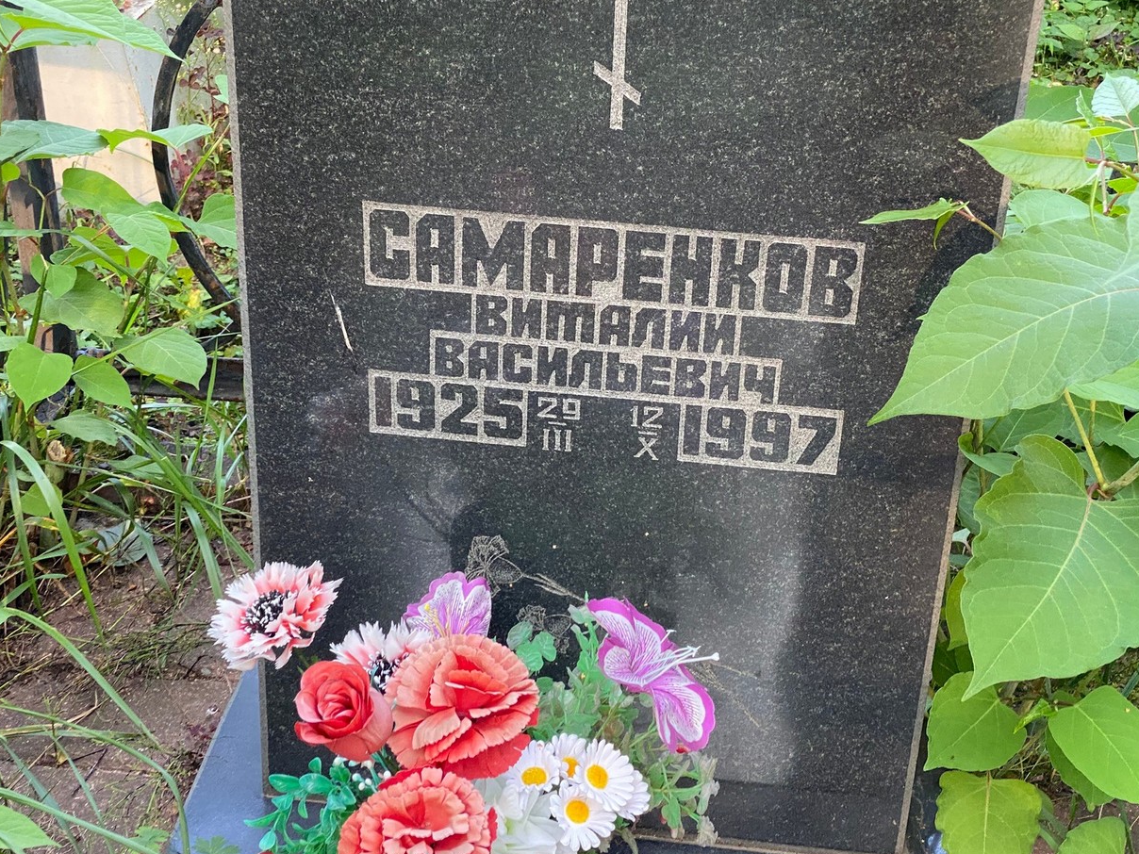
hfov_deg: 31.2
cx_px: 547
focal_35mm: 62
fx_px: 2040
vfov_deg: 23.6
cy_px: 403
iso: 125
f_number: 2
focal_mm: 6
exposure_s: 1/121
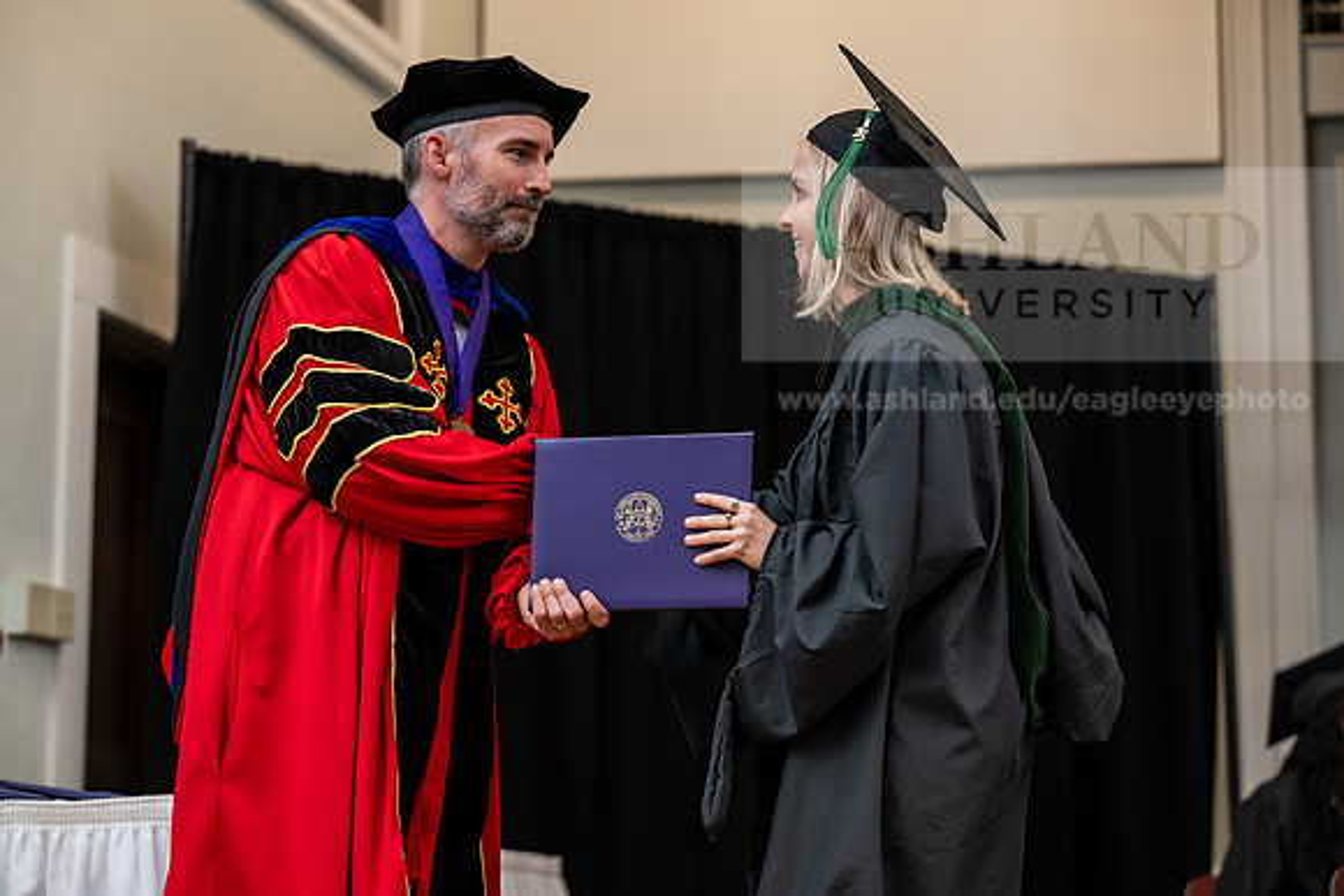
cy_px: 448
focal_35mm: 88
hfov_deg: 23.1
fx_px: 3286
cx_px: 672
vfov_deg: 15.5
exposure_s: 1/200
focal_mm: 88
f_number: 3.5
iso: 1600
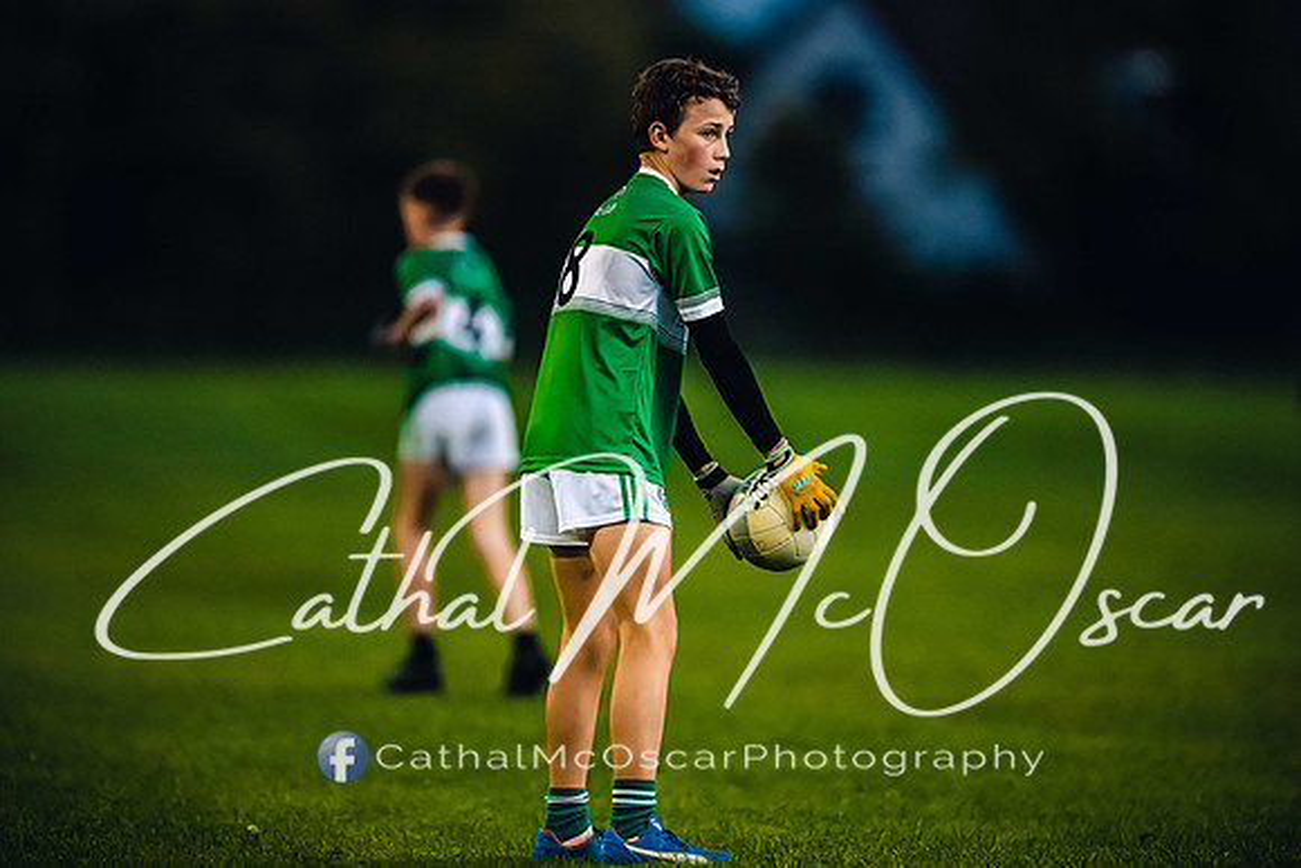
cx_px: 650
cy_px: 417
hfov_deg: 5.0
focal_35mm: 415
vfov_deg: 3.3
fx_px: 15015
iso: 5000
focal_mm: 400
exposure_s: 1/500
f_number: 2.8
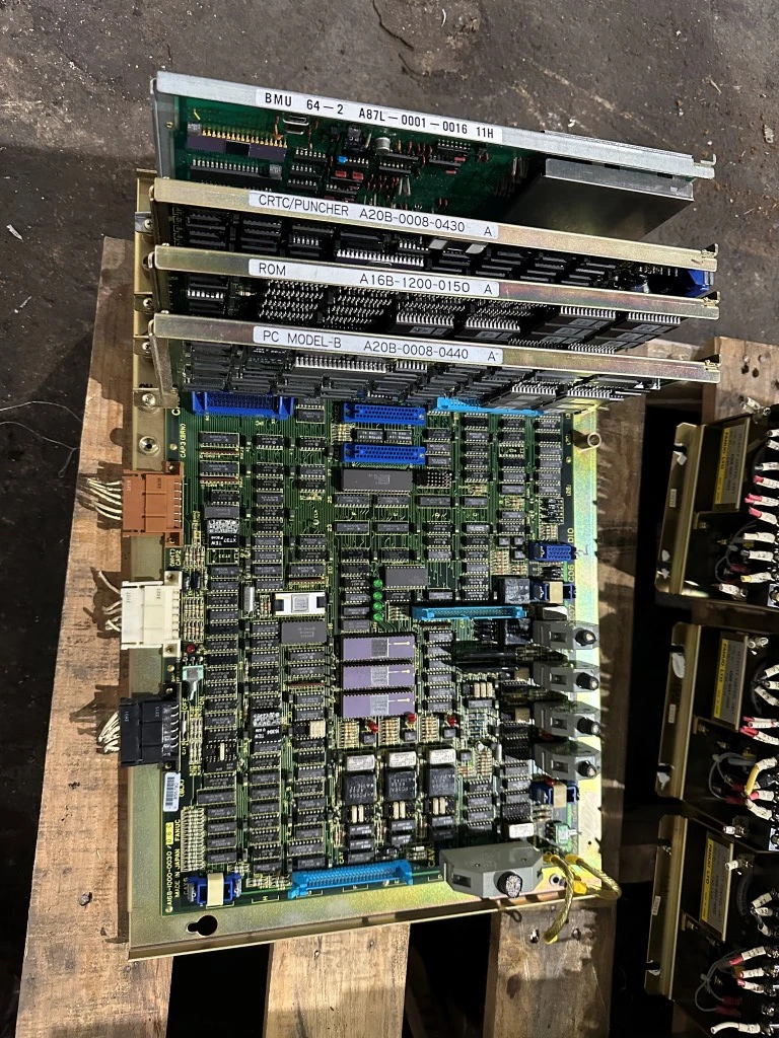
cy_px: 519
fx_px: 720
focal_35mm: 24
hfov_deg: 56.8
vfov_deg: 71.6
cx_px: 390
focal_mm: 6.86
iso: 800
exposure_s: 1/60
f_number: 1.78
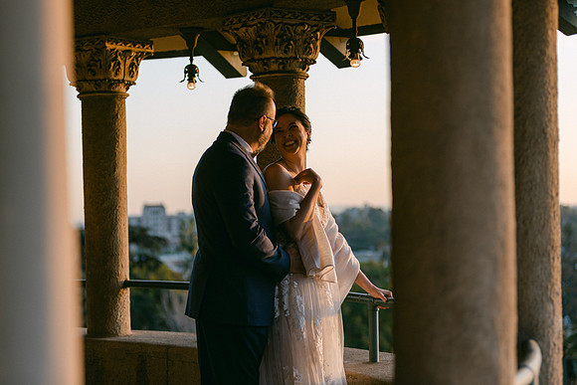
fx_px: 1329
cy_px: 192
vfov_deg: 16.5
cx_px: 288
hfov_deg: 24.5
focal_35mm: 83
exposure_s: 1/320
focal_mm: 80
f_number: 2.8
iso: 100
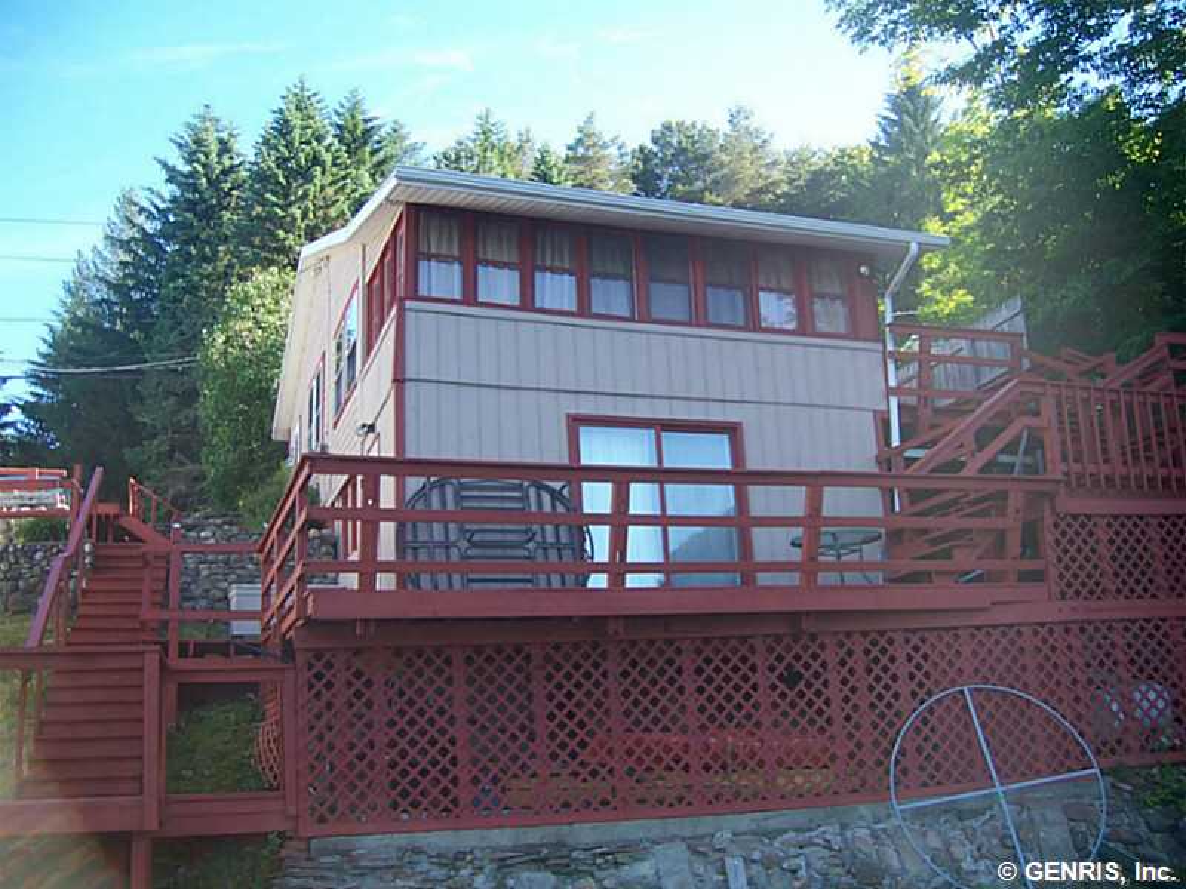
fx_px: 1233
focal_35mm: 36
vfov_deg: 39.7
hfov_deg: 51.4
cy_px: 444
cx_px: 593
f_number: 3
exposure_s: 1/180
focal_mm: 6
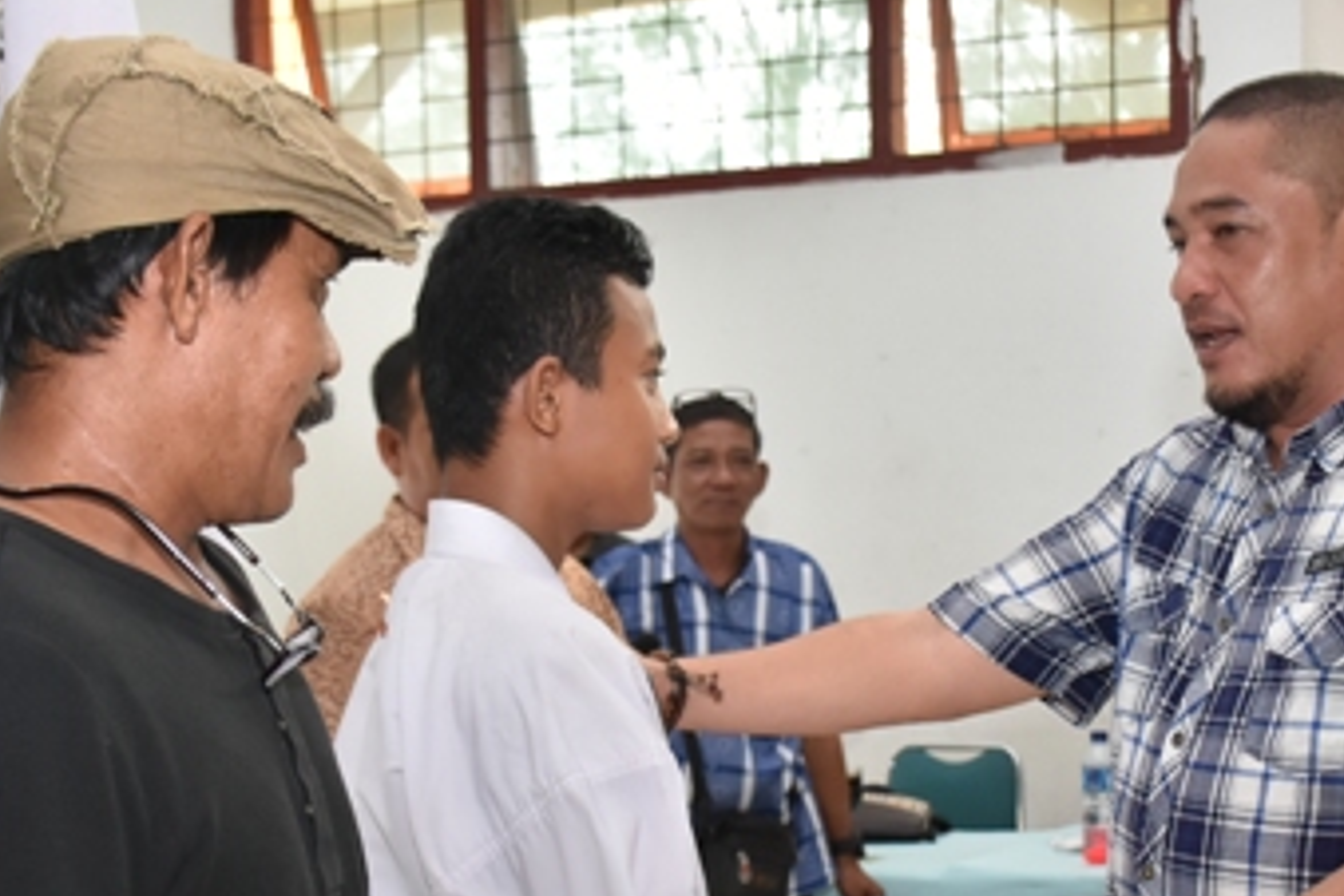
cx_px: 797
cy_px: 664
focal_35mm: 68
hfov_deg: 29.6
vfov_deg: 19.9
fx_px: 2538
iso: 1000
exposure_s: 1/80
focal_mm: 24
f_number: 3.8
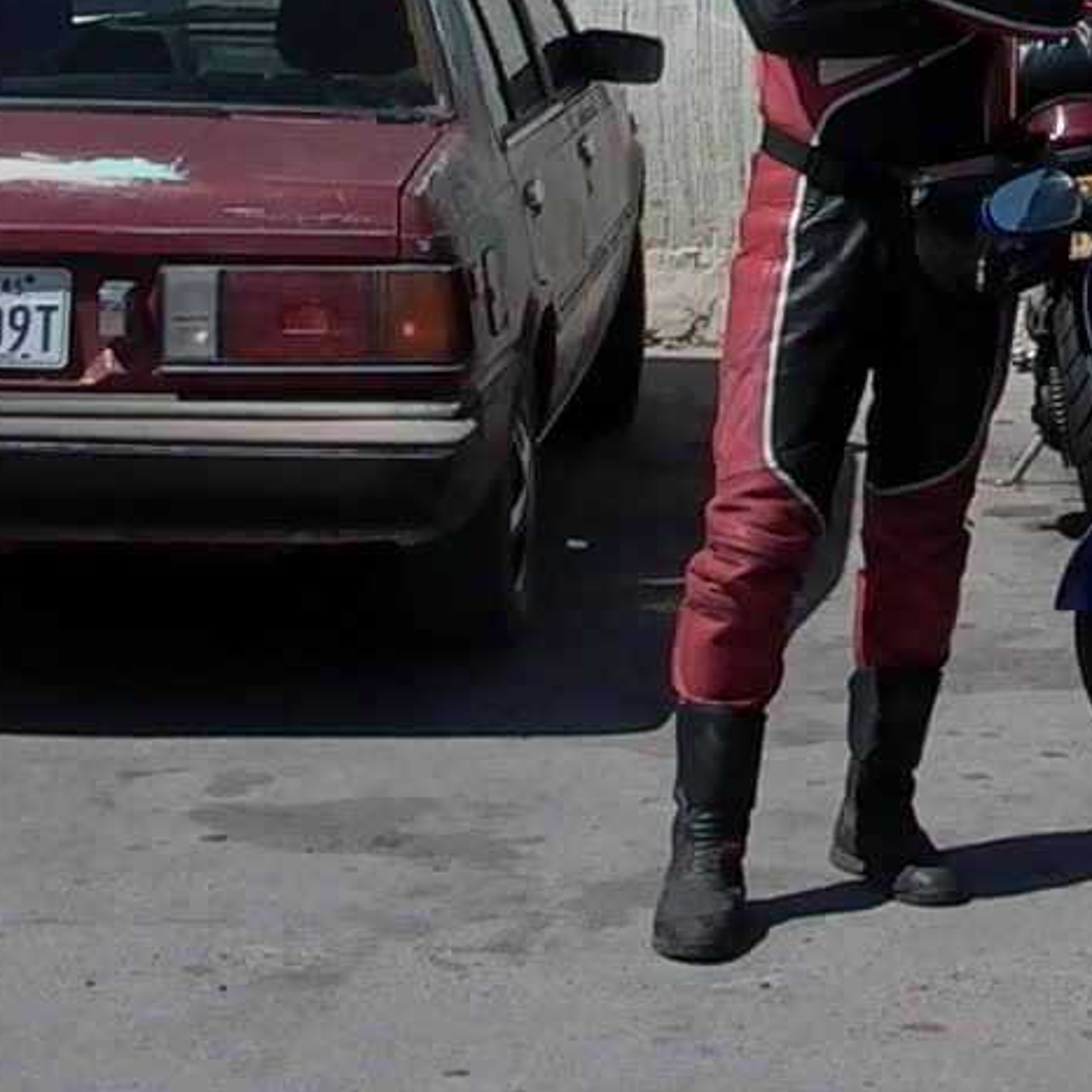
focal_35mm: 115
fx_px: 4104
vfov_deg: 14.6
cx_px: 1368
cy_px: -269
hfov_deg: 14.6
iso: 100
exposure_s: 1/979
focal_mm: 8.19
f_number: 8
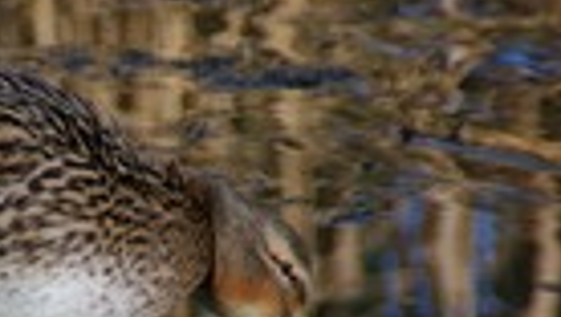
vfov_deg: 1.0
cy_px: 358
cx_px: 28
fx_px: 17335
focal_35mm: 1164
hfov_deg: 1.9
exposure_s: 1/250
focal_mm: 250
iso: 200
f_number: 6.3
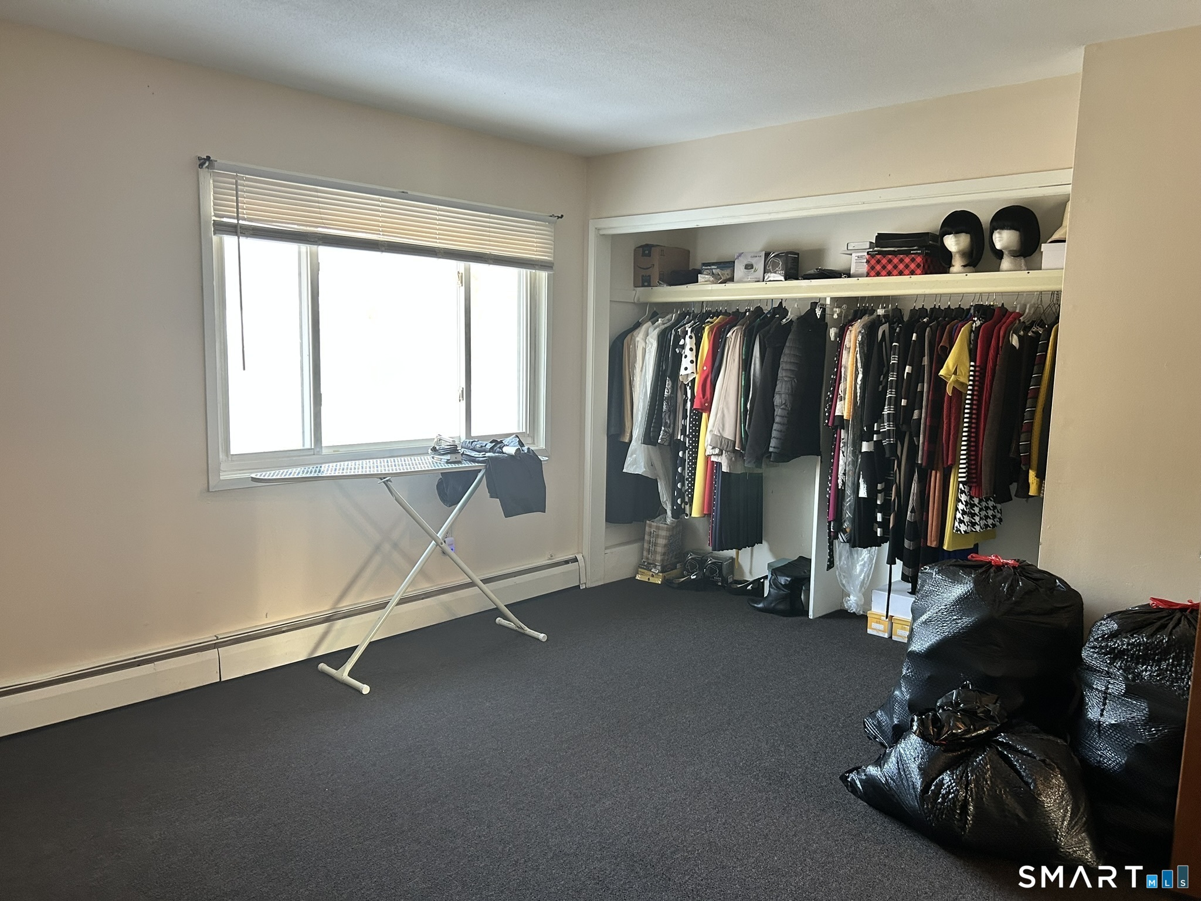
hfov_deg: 67.3
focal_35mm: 26
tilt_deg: -6.8
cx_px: 600
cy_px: 450
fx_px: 902
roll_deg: -0.9
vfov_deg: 53.1
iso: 125
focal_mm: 5.7
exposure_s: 1/60
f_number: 1.5
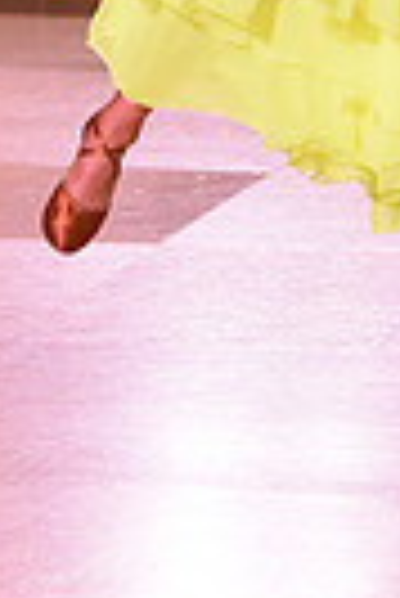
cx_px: 416
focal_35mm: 239
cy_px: -513
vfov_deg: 8.3
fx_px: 3973
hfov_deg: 5.7
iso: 2500
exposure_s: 1/250
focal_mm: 55
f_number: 6.3
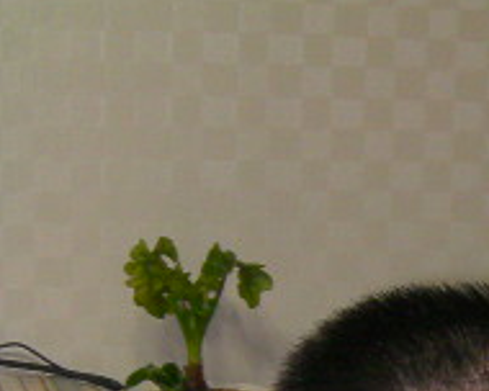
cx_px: 656
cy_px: 525
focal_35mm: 125
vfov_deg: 12.0
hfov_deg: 14.7
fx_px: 1809
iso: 200
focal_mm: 6.8
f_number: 3.5
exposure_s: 1/30
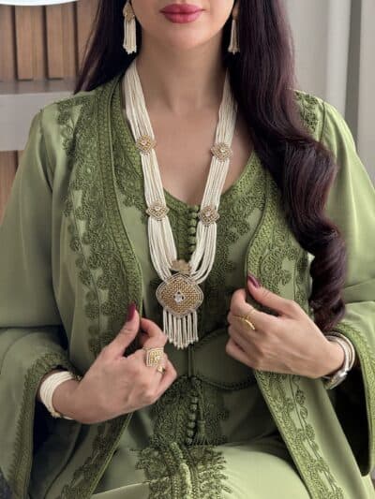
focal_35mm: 120
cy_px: 250
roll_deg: -0.5
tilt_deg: -14.0
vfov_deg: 16.4
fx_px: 1733
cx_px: 188
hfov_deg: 12.4
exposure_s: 1/99
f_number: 2.8
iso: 100
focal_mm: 15.66
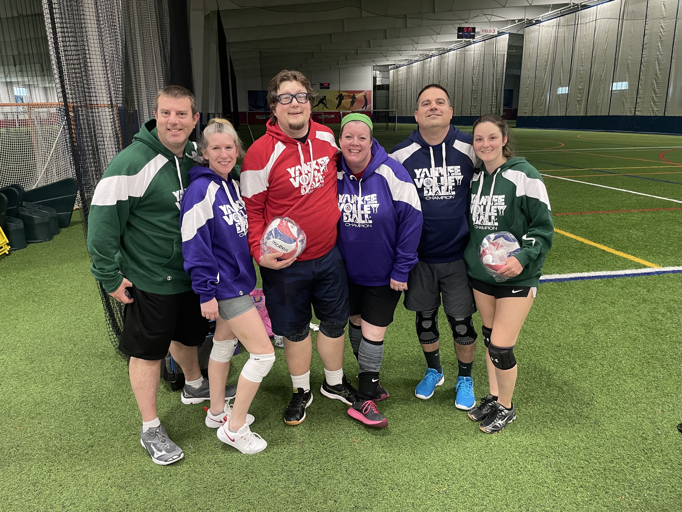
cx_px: 341
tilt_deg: -14.7
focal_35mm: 26
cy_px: 256
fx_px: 512
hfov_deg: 67.3
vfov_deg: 53.1
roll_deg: +0.4
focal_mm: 4.2
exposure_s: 1/60
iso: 250
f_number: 1.6
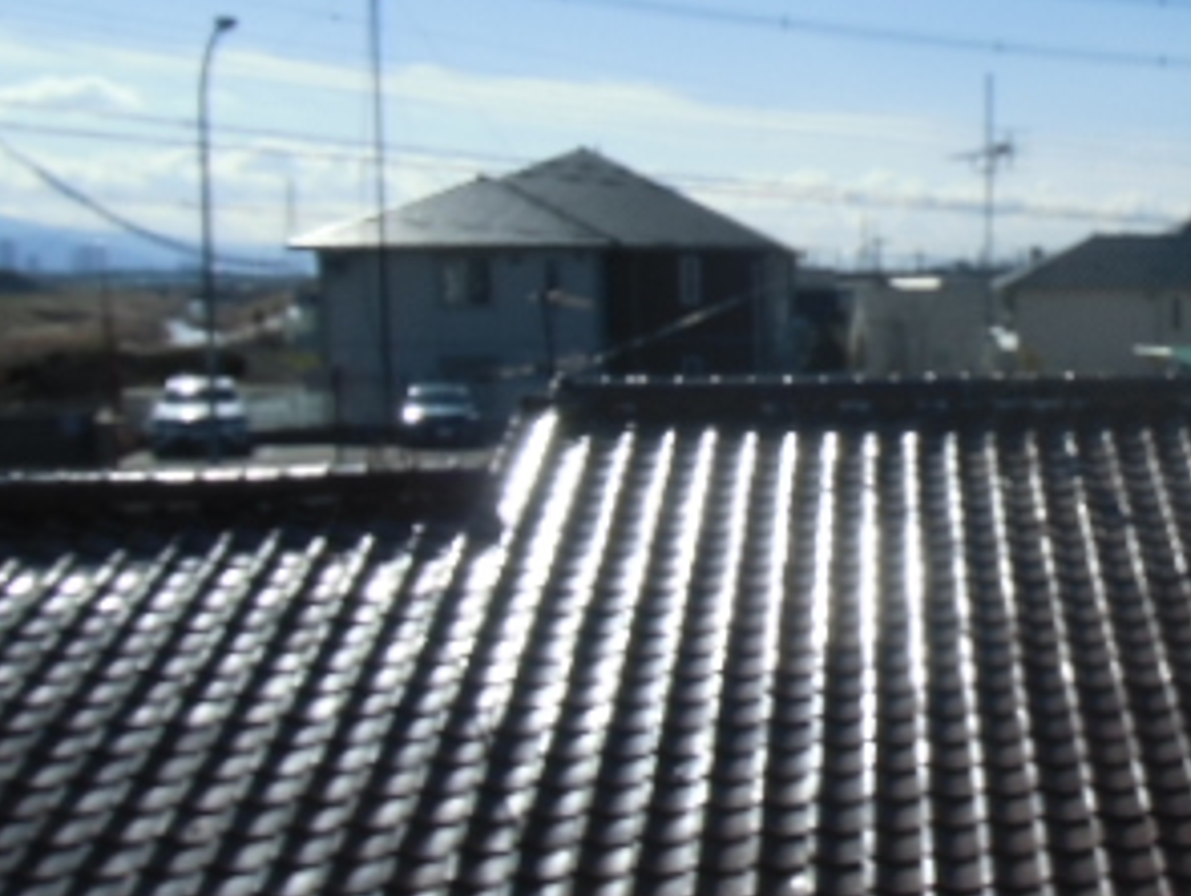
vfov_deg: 28.1
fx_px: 1791
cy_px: 424
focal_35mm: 52
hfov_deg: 33.9
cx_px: 1167
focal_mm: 4.24
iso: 64
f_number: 7.9
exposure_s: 1/250
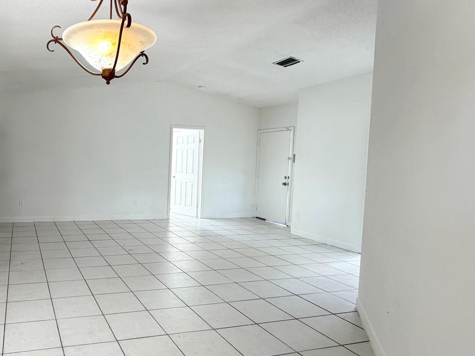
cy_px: 174
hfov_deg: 65.8
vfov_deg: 56.8
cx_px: 103
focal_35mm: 24
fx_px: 329
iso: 250
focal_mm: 2.22
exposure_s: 1/120
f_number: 2.2
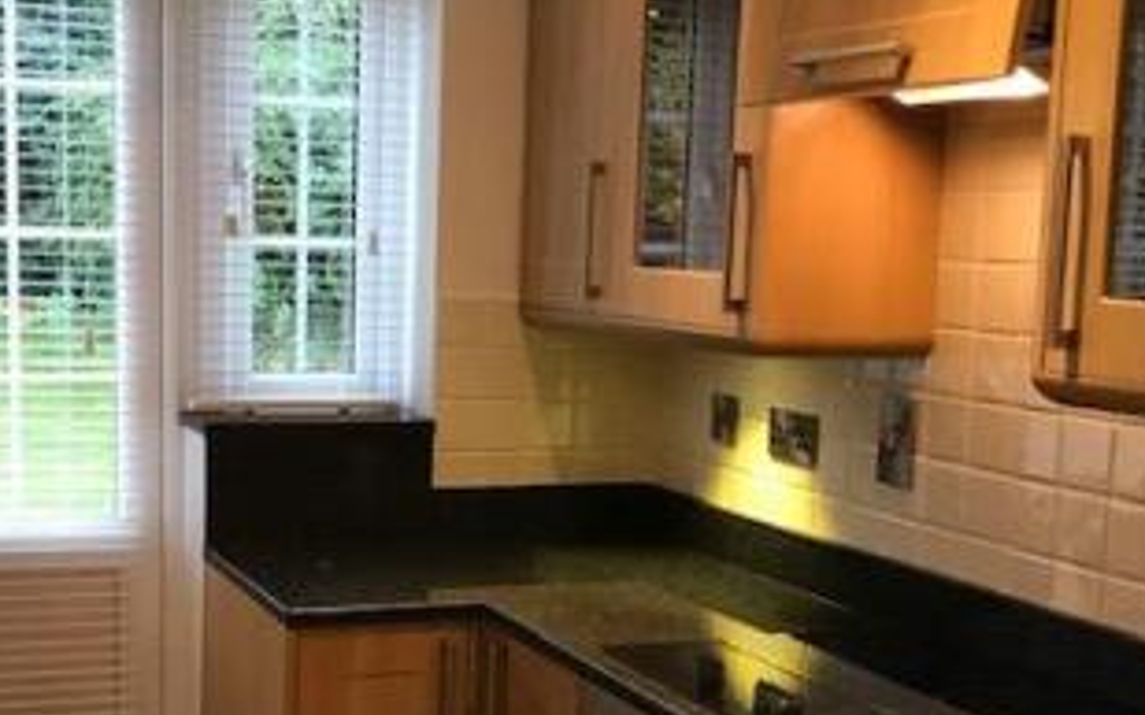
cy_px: 502
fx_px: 1747
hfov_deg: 36.0
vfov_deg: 23.0
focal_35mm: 56
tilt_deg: -8.4
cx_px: 409
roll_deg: -1.2
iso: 50
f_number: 1.8
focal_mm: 3.99
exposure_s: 1/17
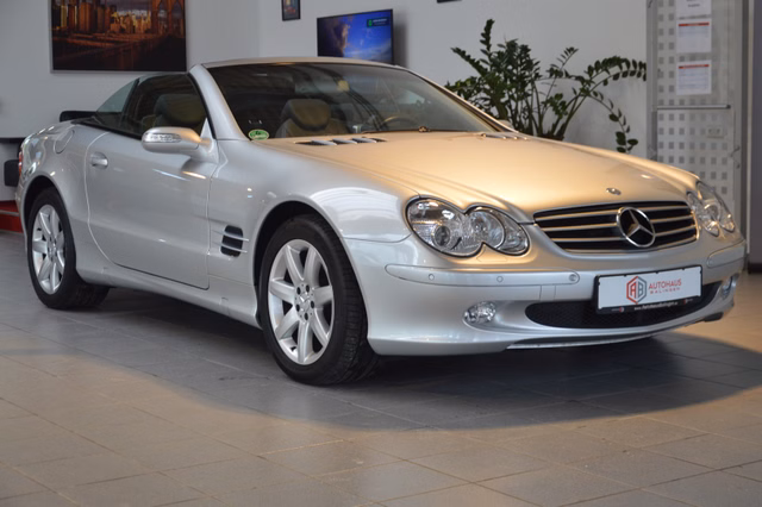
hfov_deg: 31.9
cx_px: 381
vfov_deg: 21.5
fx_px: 1333
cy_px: 254
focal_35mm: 63
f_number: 4.8
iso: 400
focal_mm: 42
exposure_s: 1/50
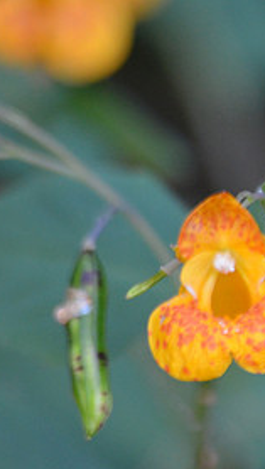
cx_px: 454
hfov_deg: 1.2
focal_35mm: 980
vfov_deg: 2.2
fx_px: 12205
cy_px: 147
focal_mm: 300
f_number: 5.6
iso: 1600
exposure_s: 1/320
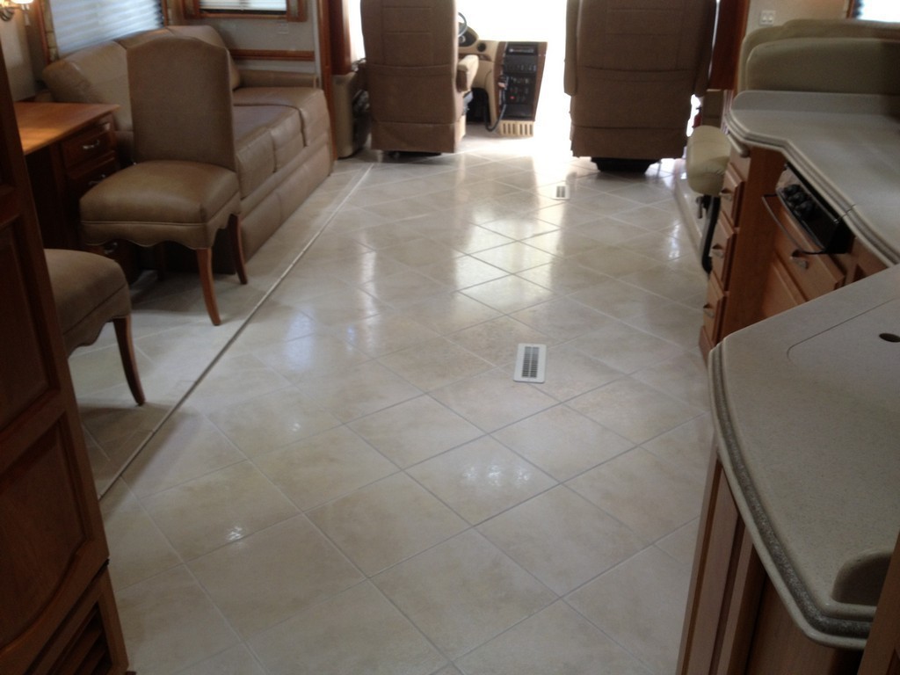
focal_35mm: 35
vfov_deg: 40.7
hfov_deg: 52.6
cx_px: 450
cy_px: 338
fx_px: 910
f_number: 2.4
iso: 80
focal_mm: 4.28
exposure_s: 1/20
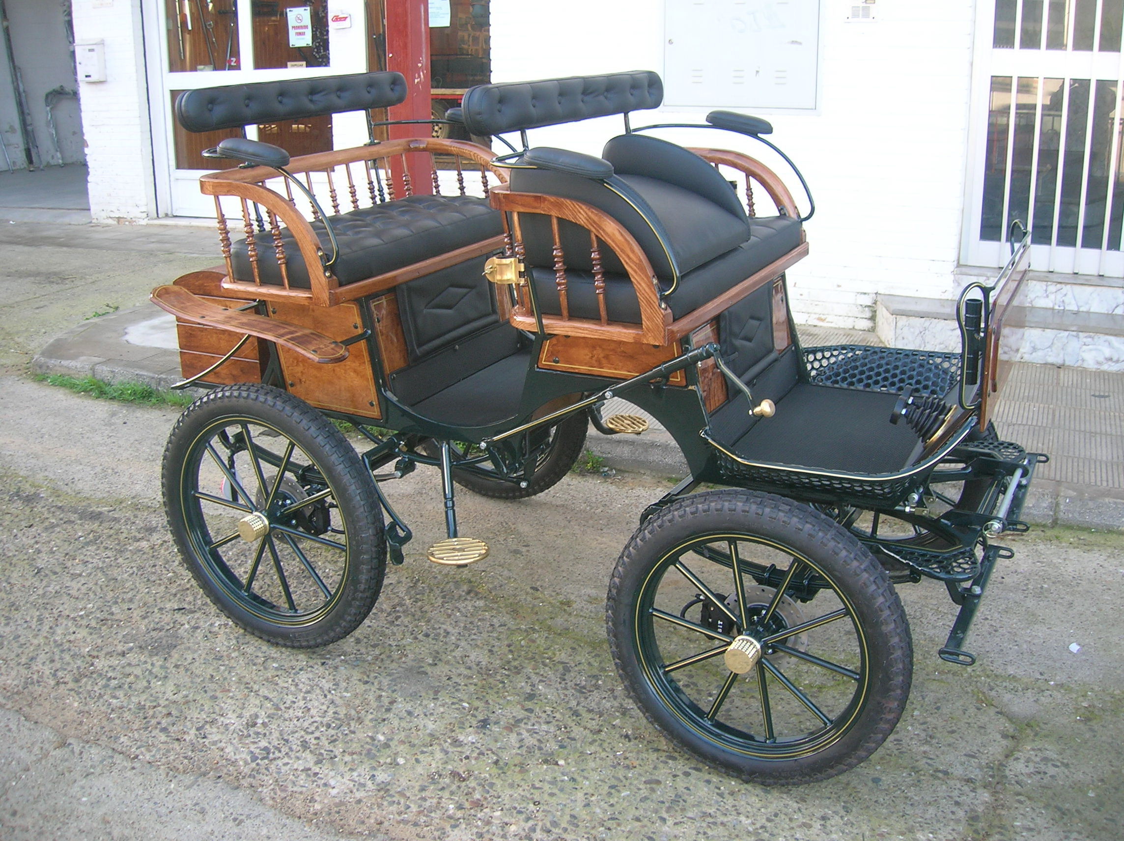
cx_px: 562
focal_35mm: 34
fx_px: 1103
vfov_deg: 41.7
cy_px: 420
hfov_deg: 54.0
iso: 50
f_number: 2.9
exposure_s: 1/46.4
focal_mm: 5.7
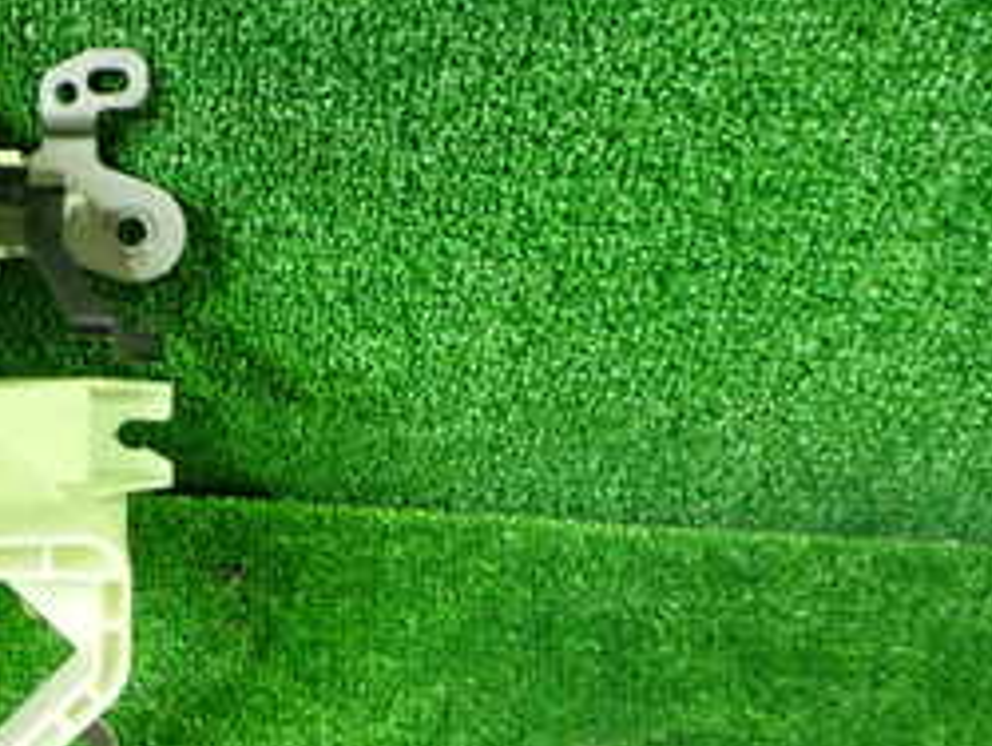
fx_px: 2065
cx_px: -151
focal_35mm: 72
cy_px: 242
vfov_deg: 20.4
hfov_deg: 24.8
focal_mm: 5.4
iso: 640
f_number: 2.3
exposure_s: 1/30
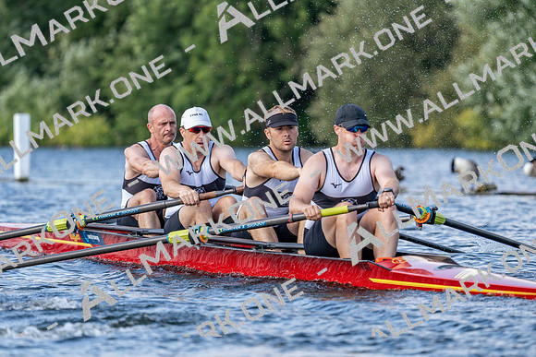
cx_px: 268
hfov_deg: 5.7
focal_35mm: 362
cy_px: 178
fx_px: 5391
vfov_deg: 3.8
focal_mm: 362
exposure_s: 1/1600
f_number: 6.3
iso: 500
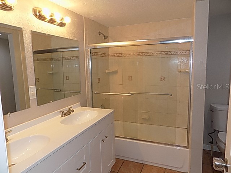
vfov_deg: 58.9
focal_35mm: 23
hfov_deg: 73.9
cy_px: 86
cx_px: 116
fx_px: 153
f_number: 3.1
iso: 80
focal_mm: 4
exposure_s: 1/30
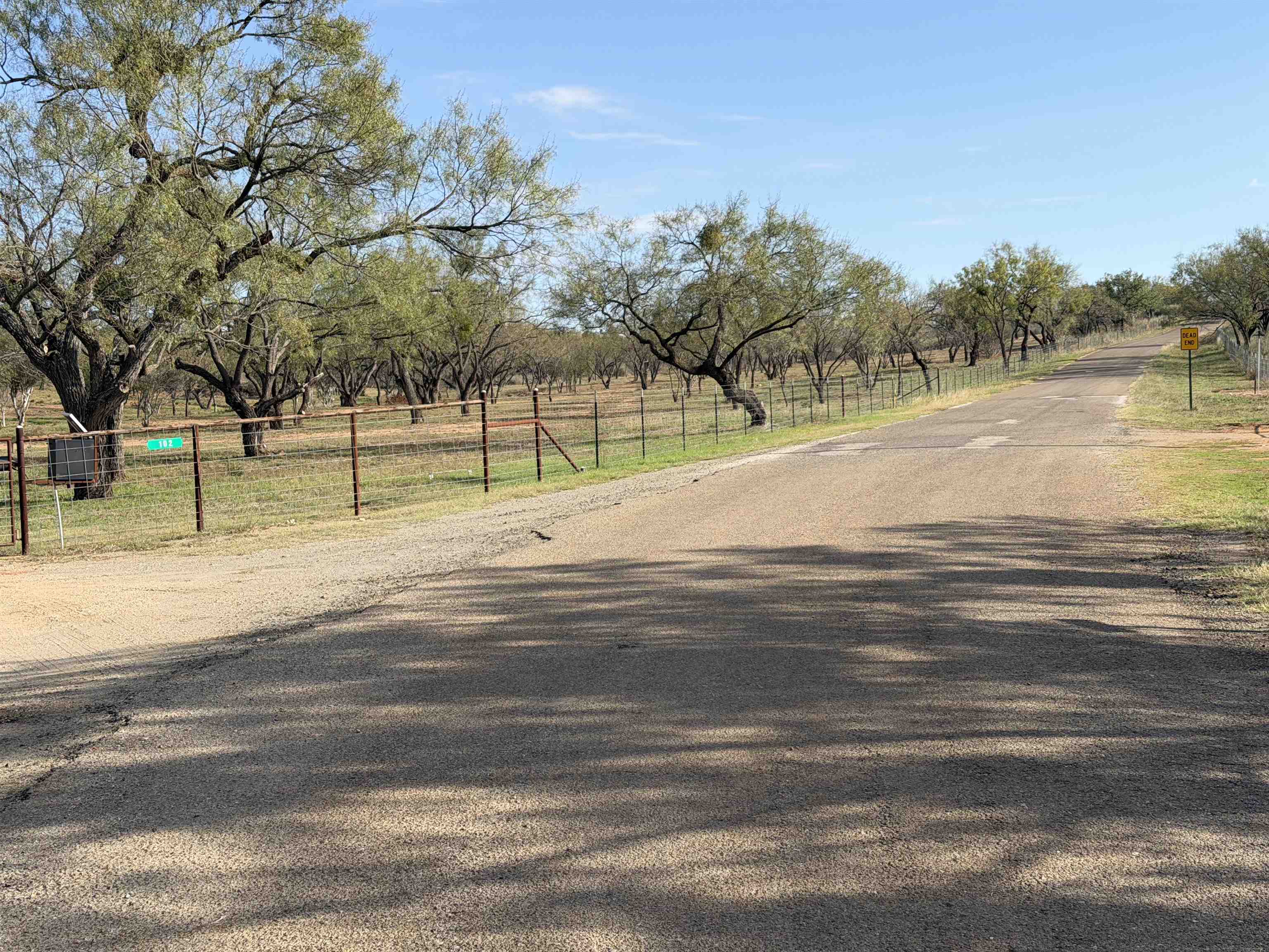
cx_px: 634
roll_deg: +1.4
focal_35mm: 48
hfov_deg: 39.7
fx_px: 1760
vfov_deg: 30.3
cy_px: 476
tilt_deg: -2.4
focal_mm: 6.76
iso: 64
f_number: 1.78
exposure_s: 1/3534
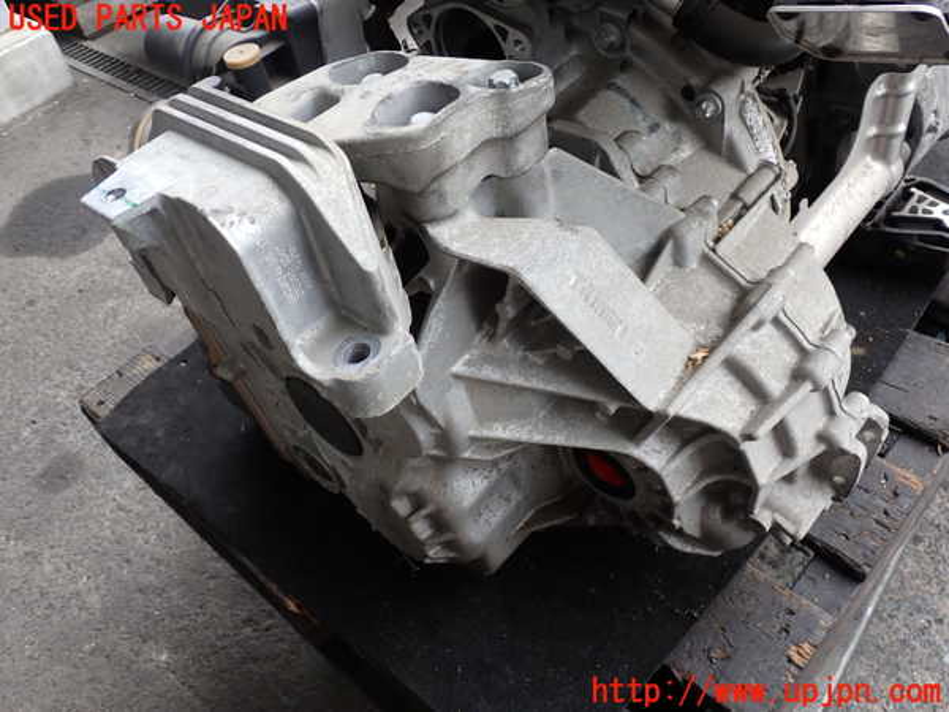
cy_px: 356
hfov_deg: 60.0
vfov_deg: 46.8
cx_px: 474
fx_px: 822
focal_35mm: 30
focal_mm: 5.4
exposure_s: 1/80
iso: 100
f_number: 3.2
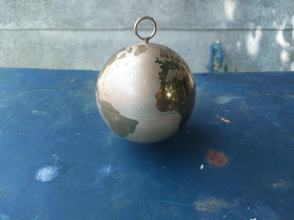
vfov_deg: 56.8
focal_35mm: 24
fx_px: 204
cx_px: 147
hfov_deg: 71.6
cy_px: 110
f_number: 1.8
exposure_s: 1/100
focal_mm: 5.23
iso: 32
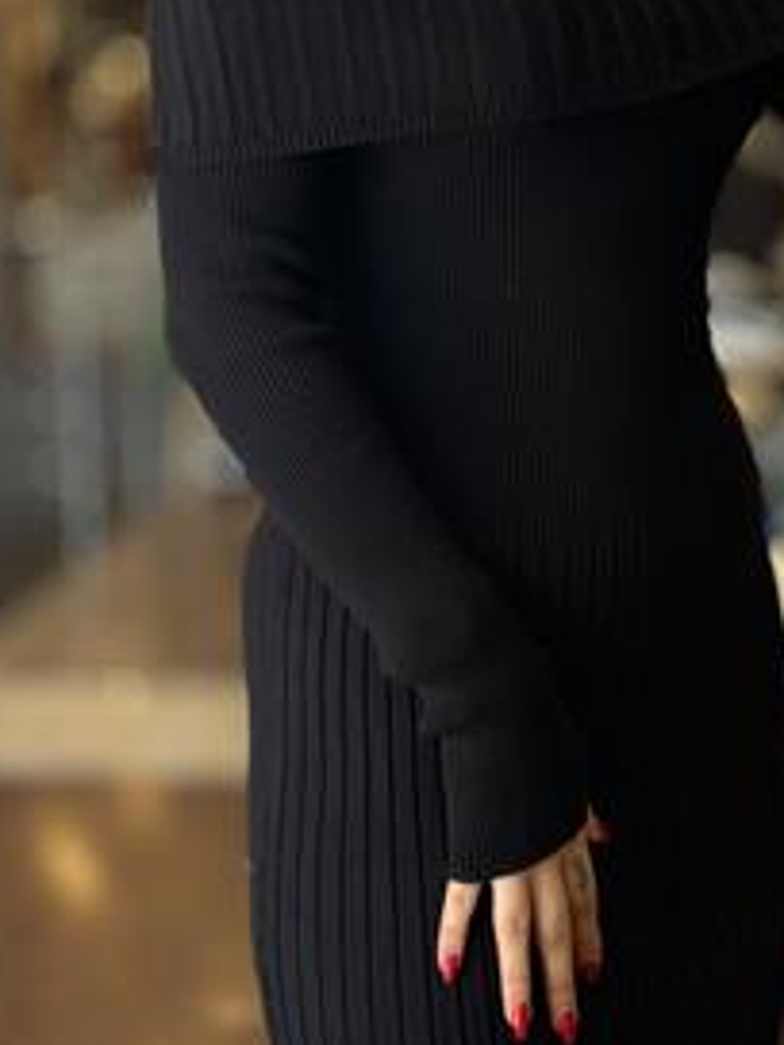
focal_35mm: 73
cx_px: 477
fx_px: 2204
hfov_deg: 20.1
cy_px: 325
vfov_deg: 26.5
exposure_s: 1/132
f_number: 1.78
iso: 125
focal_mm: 6.86
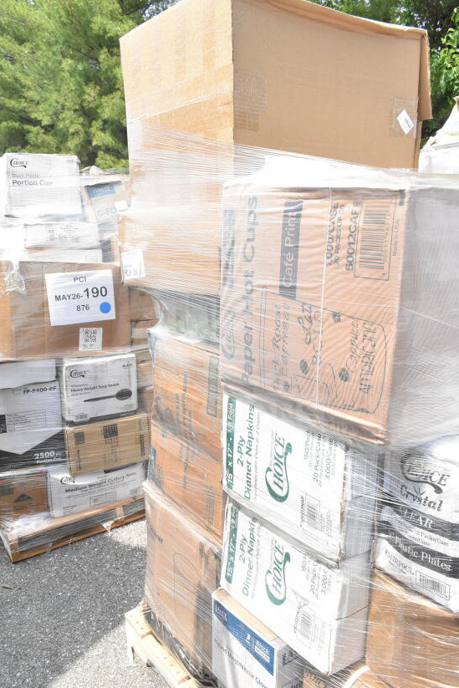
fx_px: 573
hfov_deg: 43.6
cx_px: 230
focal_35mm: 30
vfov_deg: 61.9
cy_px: 366
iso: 1600
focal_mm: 18
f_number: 13
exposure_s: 1/640
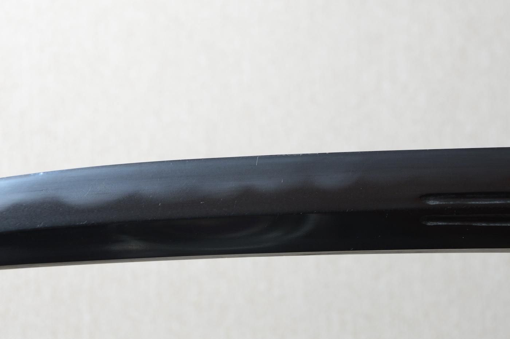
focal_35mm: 128
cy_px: 170
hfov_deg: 16.1
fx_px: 1805
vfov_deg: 10.7
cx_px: 255
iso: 400
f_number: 11
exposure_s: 1/2
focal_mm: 85
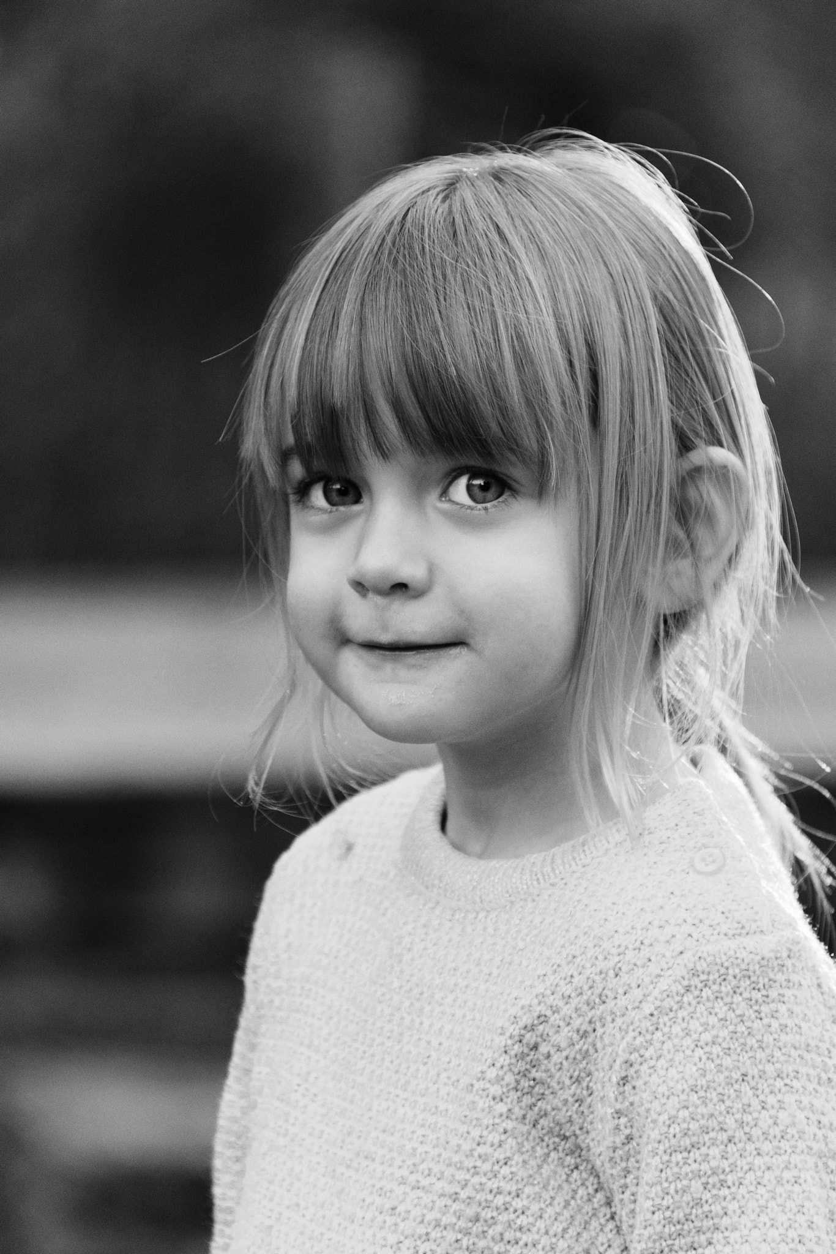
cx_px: 418
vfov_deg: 6.2
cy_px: 627
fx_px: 11490
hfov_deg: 4.2
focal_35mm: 330
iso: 2000
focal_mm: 220
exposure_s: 1/200
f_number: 5.6
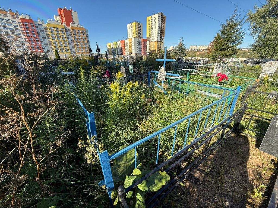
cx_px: 139
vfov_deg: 85.7
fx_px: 112
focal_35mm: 14
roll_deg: +1.3
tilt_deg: -25.9
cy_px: 104
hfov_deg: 102.1
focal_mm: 2.22
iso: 50
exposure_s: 1/545
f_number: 2.2
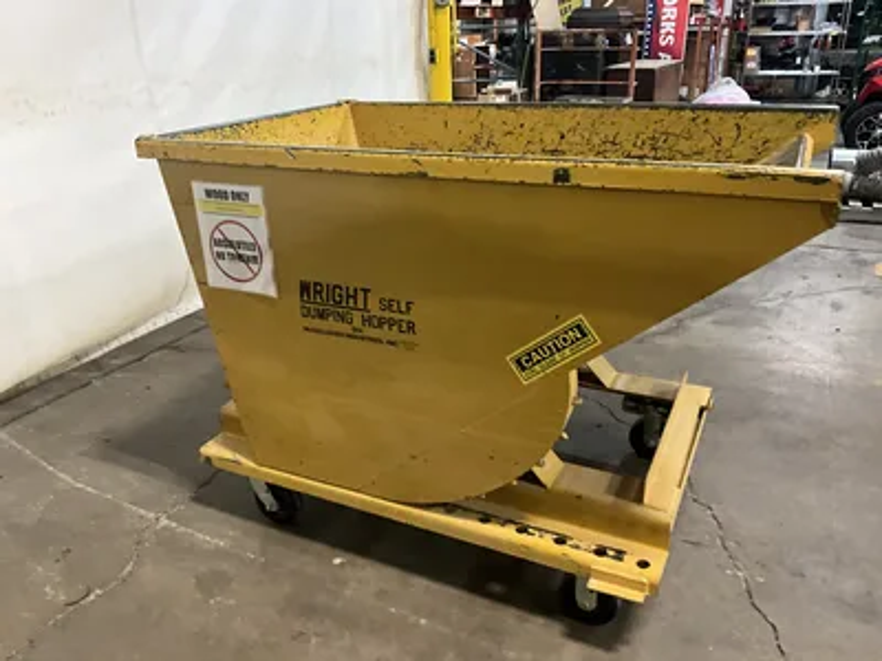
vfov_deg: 48.2
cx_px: 441
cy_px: 330
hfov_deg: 61.7
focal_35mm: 29
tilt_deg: -22.2
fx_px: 739
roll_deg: +2.4
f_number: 1.8
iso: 320
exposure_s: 1/30
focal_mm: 3
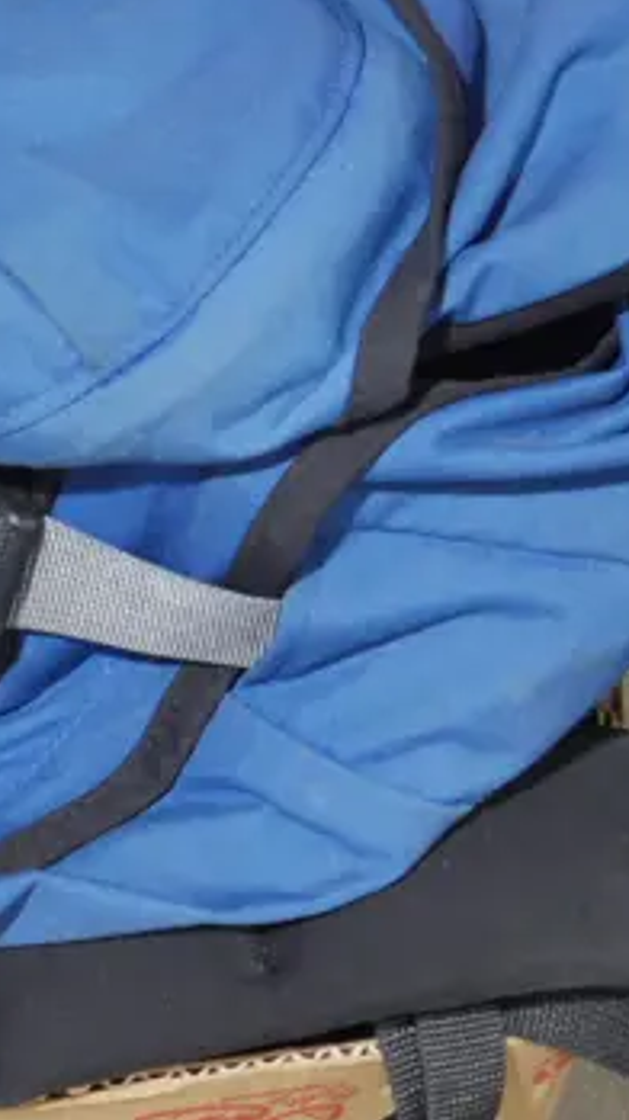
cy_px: 302
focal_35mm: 179
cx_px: -494
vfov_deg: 12.0
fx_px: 5314
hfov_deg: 6.6
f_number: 5.3
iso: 1250
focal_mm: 28
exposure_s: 1/60
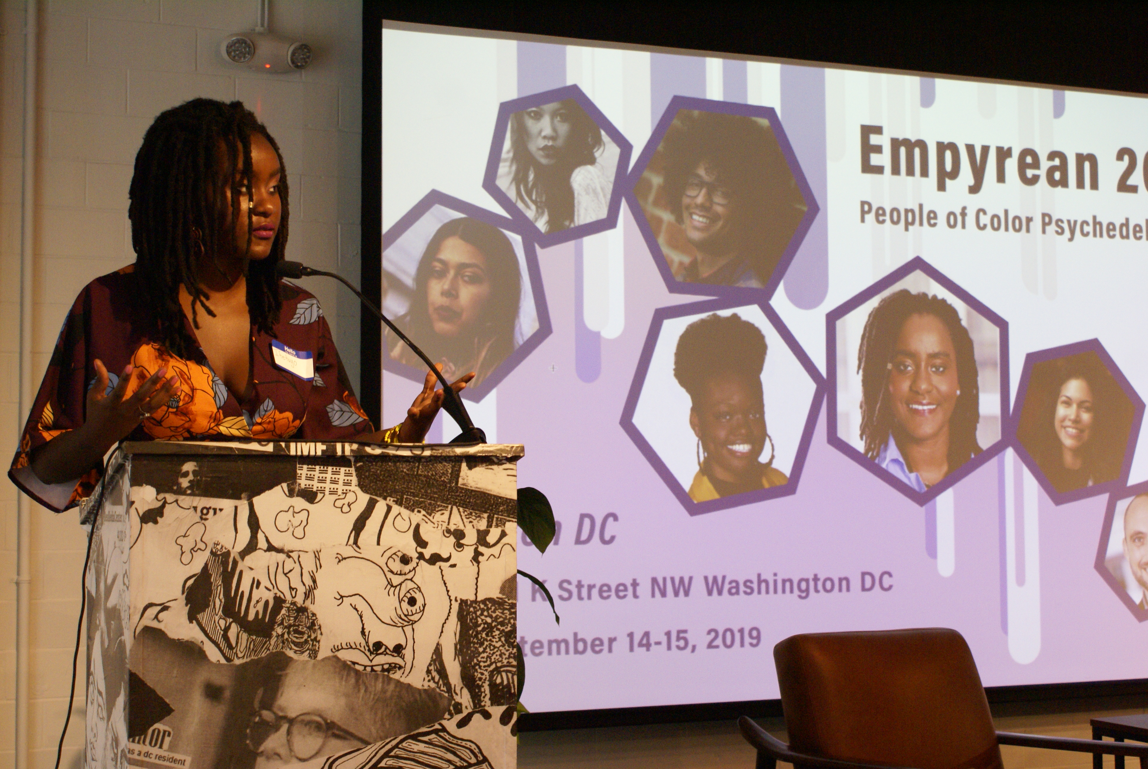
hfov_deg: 37.8
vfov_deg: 25.8
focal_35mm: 52
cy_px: 384
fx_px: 1676
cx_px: 574
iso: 800
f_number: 5.6
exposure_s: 1/30
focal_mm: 35
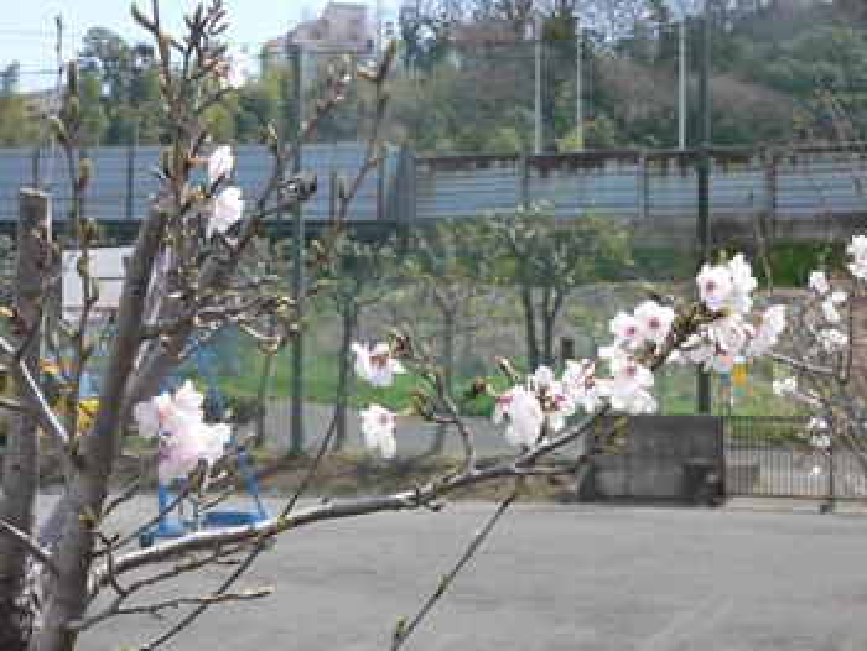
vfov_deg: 20.7
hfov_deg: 27.4
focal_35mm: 71
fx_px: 1780
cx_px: 434
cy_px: 326
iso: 80
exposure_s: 1/400
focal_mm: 11.9
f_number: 4
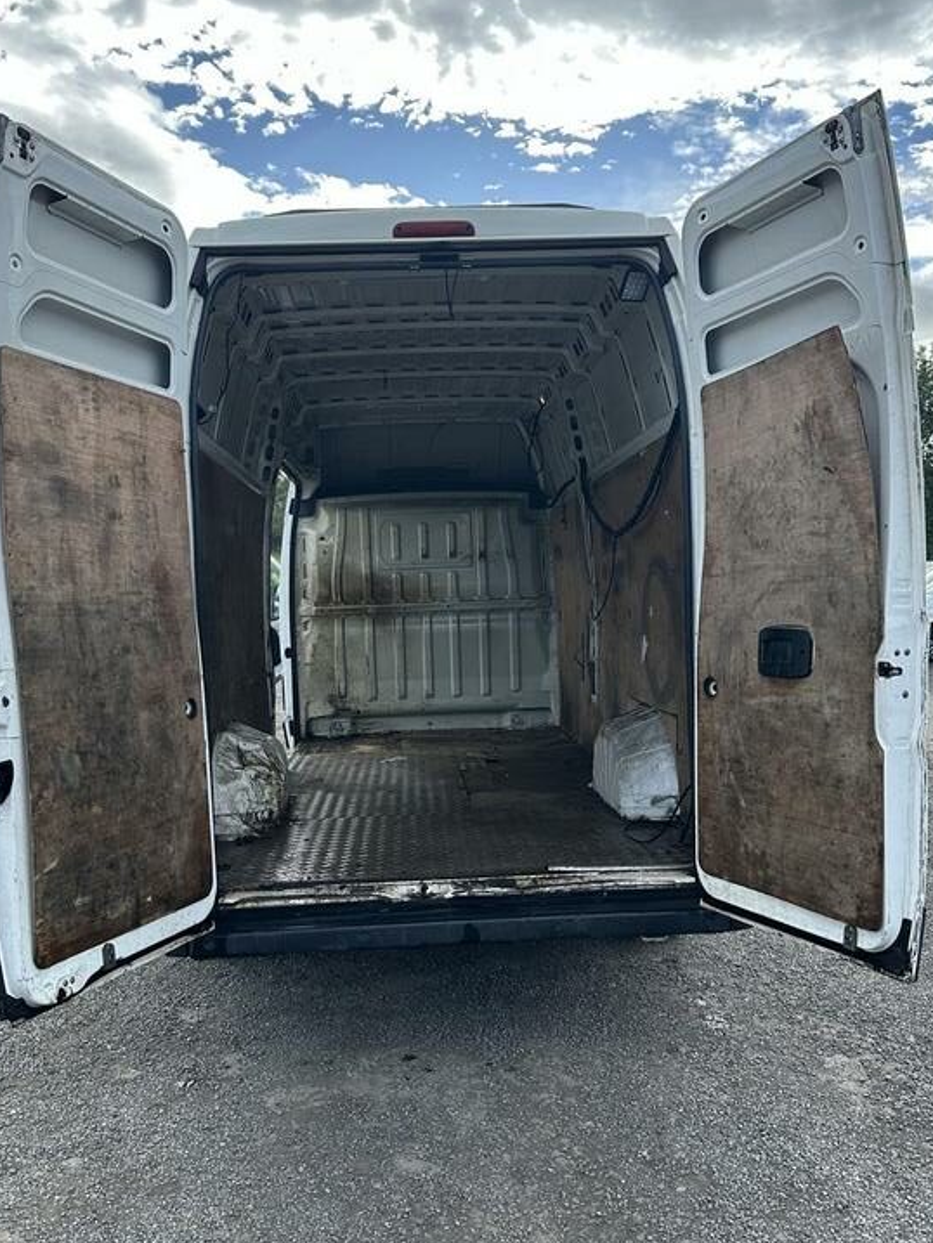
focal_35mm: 30
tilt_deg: -2.8
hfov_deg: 46.8
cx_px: 453
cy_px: 619
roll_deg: +1.1
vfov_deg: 60.0
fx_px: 1078
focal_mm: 6.86
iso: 80
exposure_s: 1/1517
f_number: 1.78
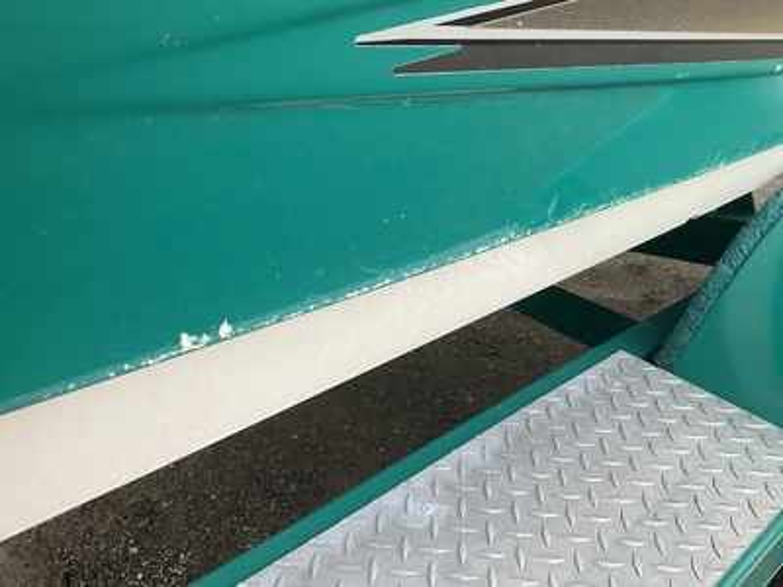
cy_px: 294
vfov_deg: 48.2
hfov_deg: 61.7
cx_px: 392
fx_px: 656
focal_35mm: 29
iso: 25
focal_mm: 3
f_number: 1.8
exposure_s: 1/254
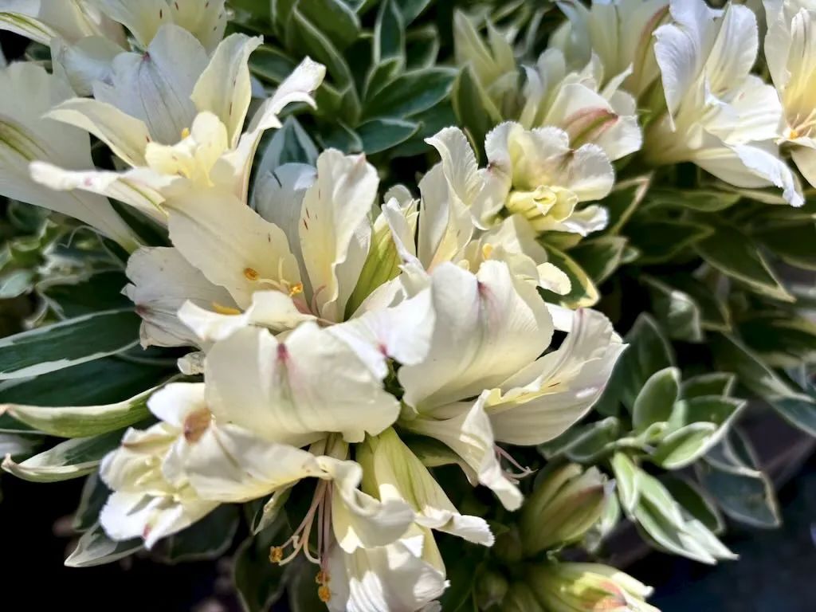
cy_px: 306
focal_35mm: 26
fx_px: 613
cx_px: 408
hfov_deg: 67.3
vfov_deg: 53.1
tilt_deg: -47.1
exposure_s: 1/5076
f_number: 1.6
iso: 50
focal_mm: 5.96
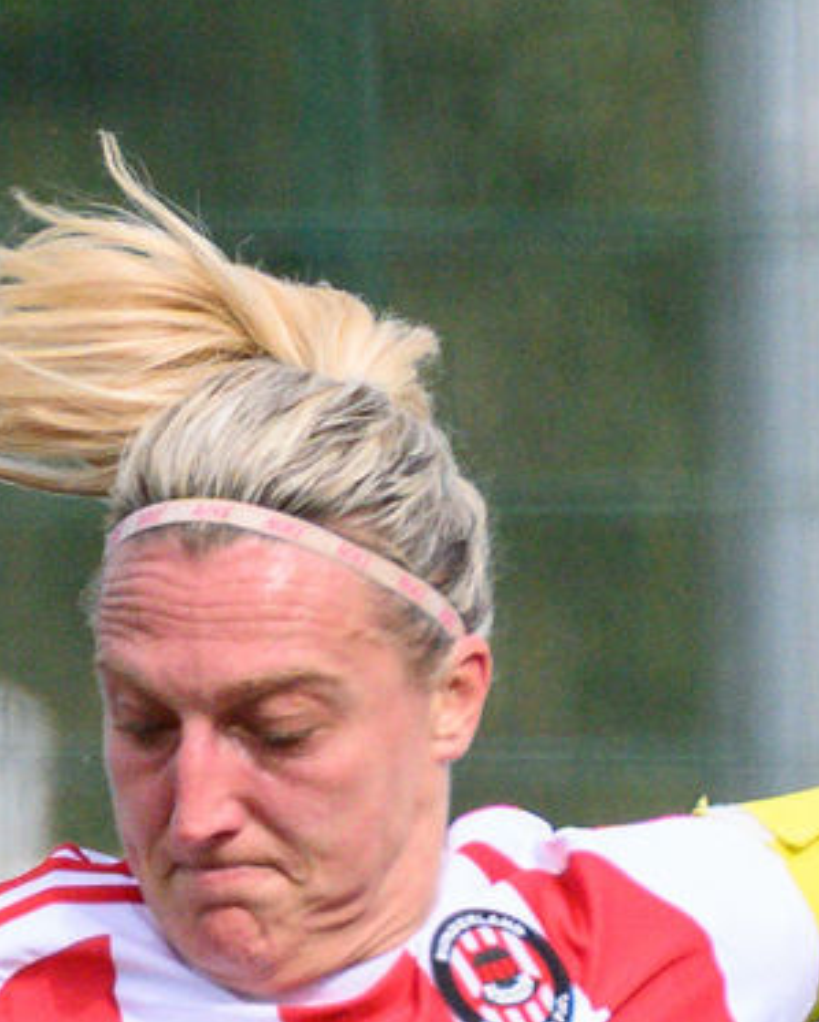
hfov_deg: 0.3
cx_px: 826
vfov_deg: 0.4
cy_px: 1168
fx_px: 138751
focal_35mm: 4585
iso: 640
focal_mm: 400
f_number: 5.6
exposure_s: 1/1600
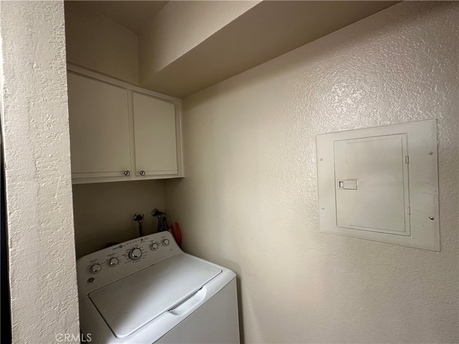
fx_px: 186
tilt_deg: -0.6
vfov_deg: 85.7
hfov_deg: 102.1
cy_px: 172
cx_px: 230
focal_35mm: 14
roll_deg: +2.6
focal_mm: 2.22
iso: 320
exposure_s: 1/60
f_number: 2.2
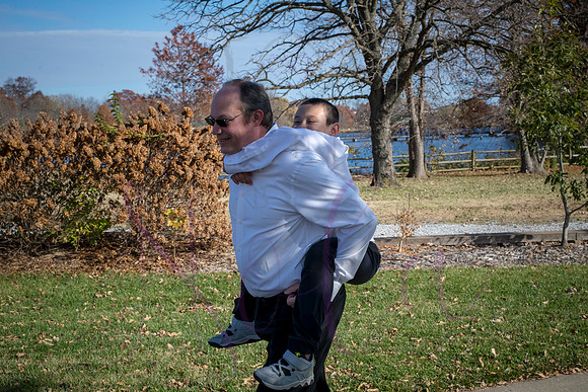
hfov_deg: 39.6
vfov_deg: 27.0
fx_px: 817
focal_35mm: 50
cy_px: 196
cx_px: 294
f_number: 11
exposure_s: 1/400
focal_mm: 50
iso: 400
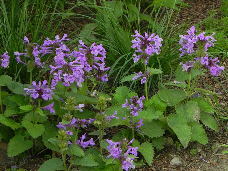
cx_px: 114
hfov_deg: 10.7
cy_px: 86
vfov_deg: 8.1
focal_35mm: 184
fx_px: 1212
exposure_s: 1/160
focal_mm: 32.7
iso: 160
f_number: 5
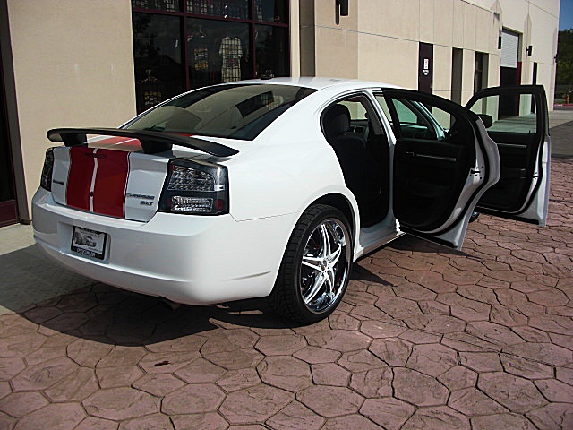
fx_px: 596
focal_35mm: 36
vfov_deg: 39.7
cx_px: 286
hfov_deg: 51.4
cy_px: 215
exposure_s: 1/320
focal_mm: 6.3
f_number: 7.9
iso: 50
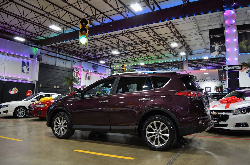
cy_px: 82
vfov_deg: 47.7
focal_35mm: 27
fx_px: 187
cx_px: 125
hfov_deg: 67.5
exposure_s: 1/60
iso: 800
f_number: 4
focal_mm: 18
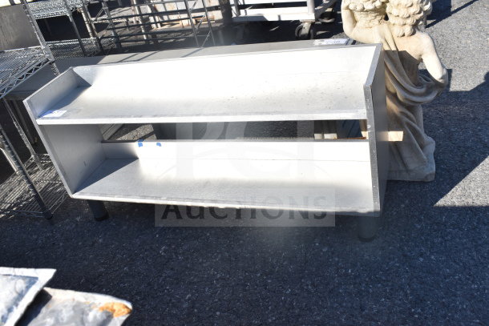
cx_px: 244
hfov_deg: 55.1
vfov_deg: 38.4
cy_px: 163
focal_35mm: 34
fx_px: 469
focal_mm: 23
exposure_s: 1/320
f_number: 9
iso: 200
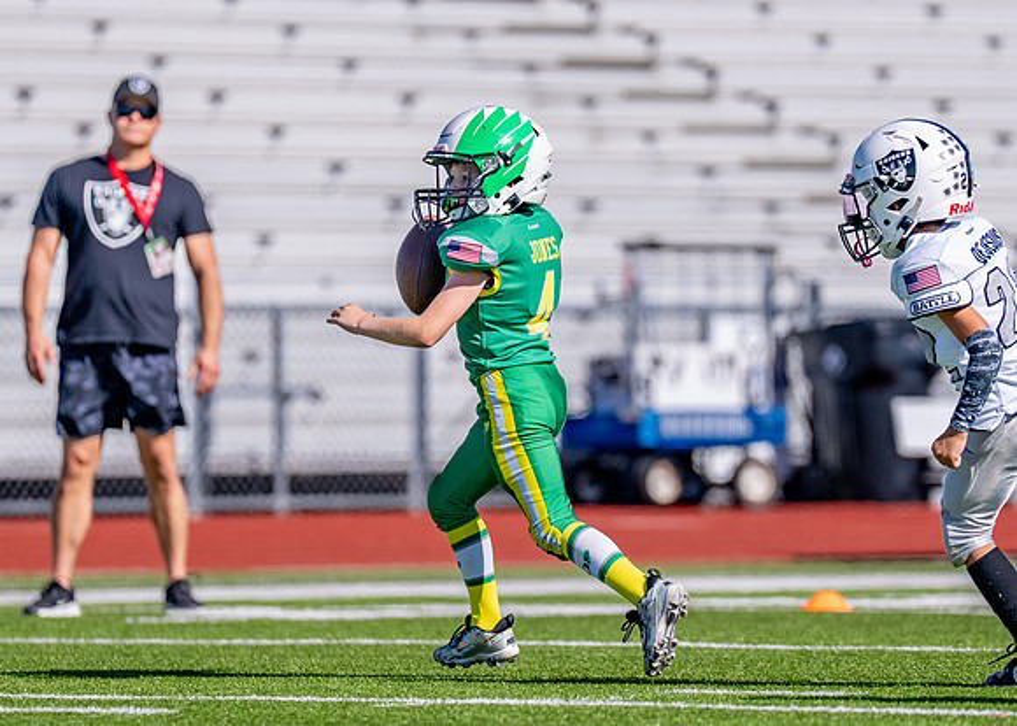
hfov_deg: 4.7
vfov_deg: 3.3
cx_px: 560
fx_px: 12516
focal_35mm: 433
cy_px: 296
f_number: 2.8
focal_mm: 200
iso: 250
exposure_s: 1/8000
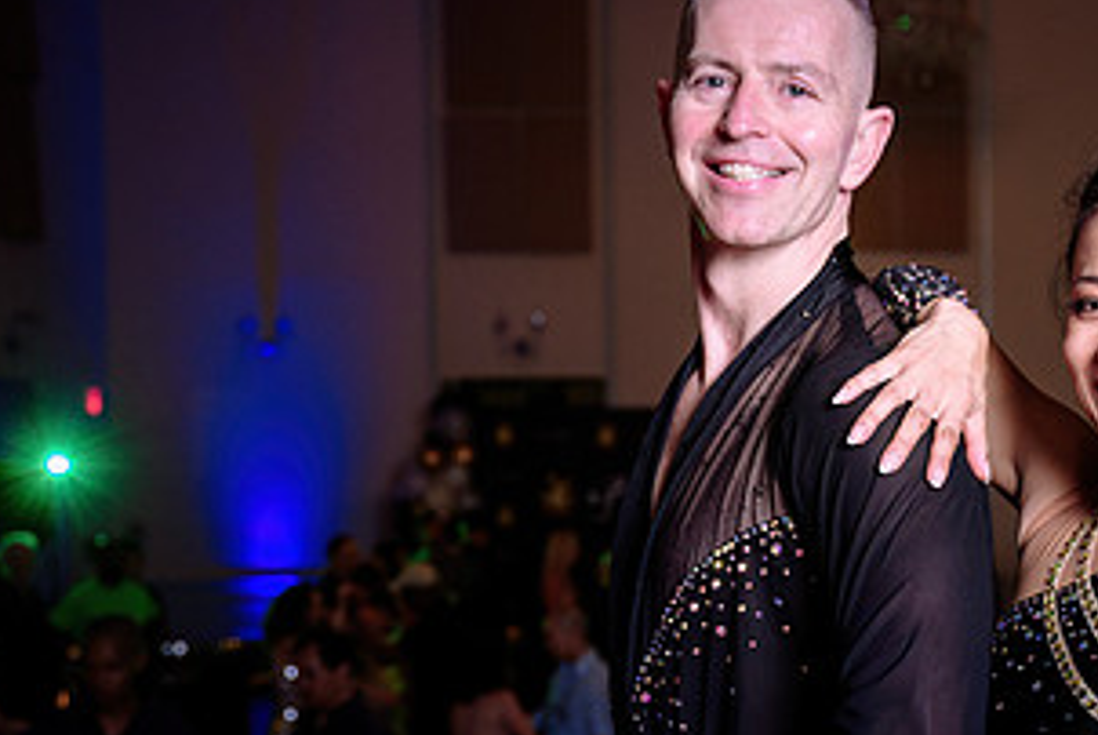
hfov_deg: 22.6
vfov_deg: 15.5
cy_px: 573
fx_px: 2687
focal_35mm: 88
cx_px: 974
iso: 500
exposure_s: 1/80
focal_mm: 45
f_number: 4
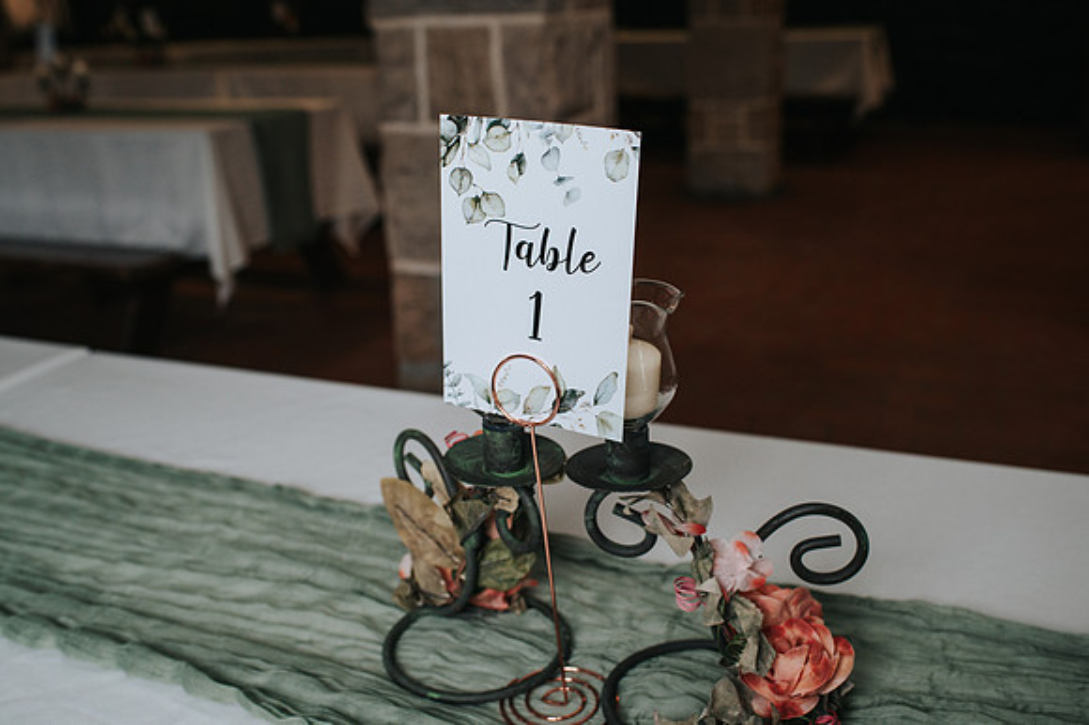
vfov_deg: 37.8
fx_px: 1058
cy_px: 362
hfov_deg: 54.5
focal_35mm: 35
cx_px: 544
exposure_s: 1/200
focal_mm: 35
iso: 1000
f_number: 4.5
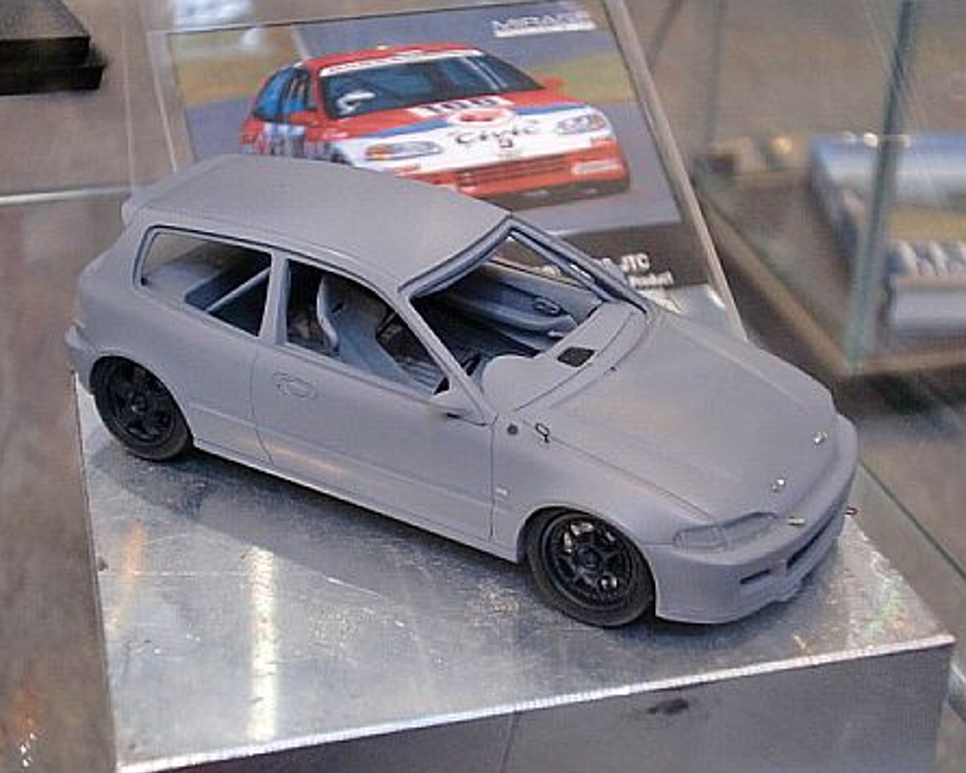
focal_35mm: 59
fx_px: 1687
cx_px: 447
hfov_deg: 31.9
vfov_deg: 25.8
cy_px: 389
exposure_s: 1/40
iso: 400
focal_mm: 9.3
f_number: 3.7
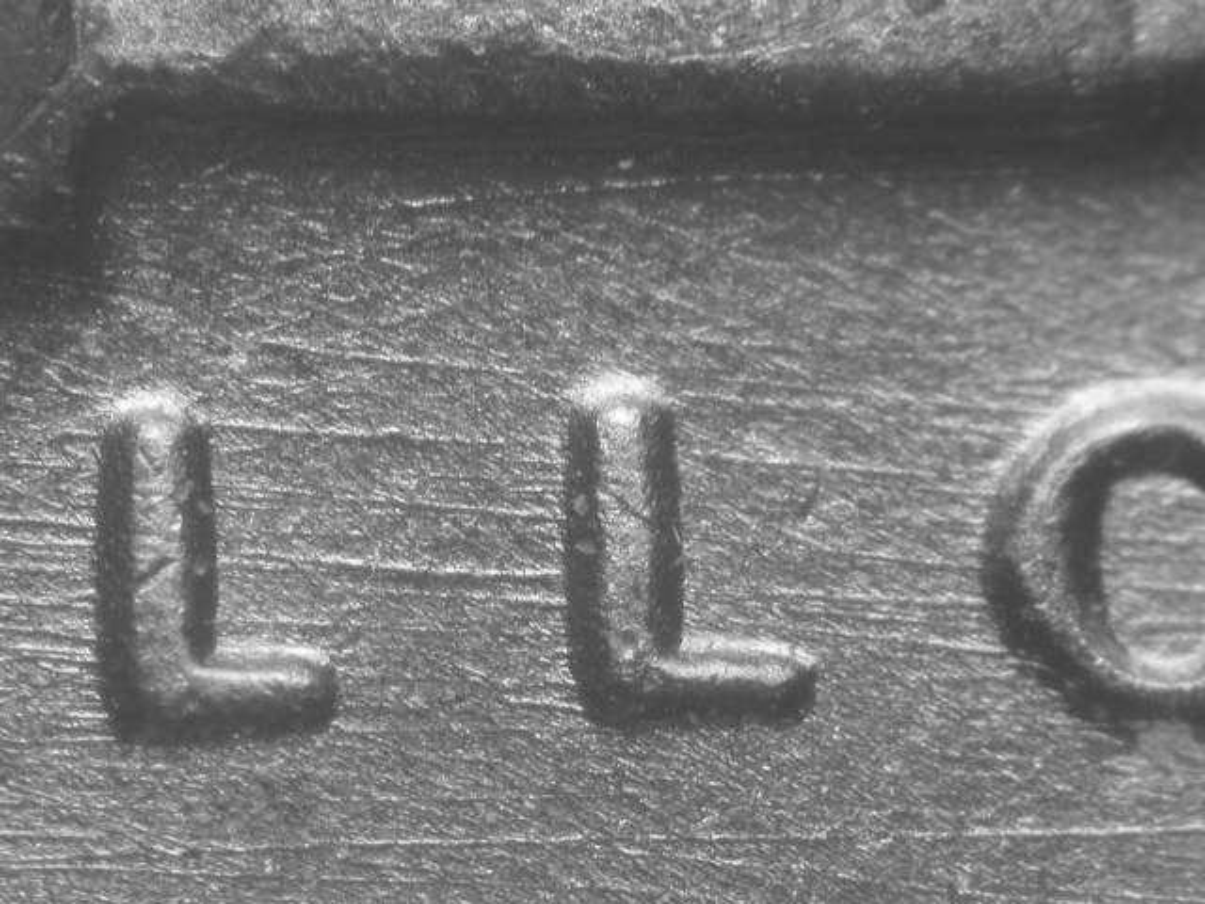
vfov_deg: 10.5
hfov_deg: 14.0
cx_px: 602
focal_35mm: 141
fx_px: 4908
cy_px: 452
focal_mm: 29.3
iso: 139
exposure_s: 1/4
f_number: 4.8
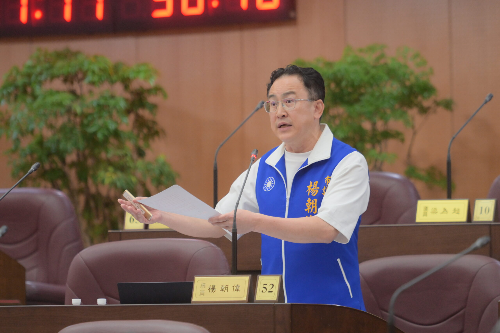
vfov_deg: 5.6
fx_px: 3430
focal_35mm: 247
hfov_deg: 8.3
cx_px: 250
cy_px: 166
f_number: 2.8
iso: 1250
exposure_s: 1/160
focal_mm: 165
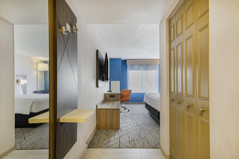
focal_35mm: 20
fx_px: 129
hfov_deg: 85.4
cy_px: 80
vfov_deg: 63.2
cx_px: 120
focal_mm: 13
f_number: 9
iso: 320
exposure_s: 1/3
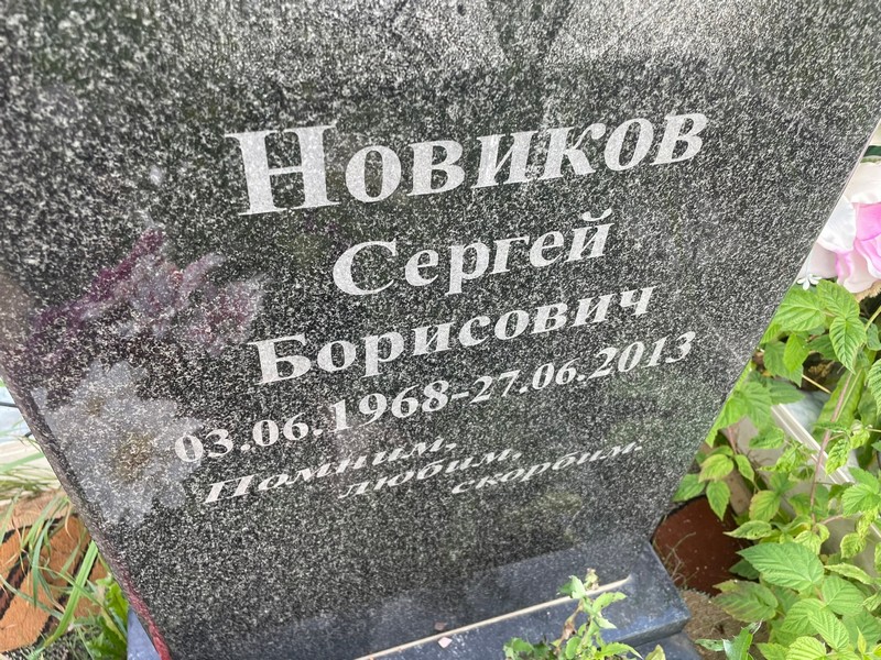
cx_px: 440
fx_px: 662
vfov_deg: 53.1
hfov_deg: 67.3
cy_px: 330
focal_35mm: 26
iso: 32
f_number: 1.6
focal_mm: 4.2
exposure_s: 1/138
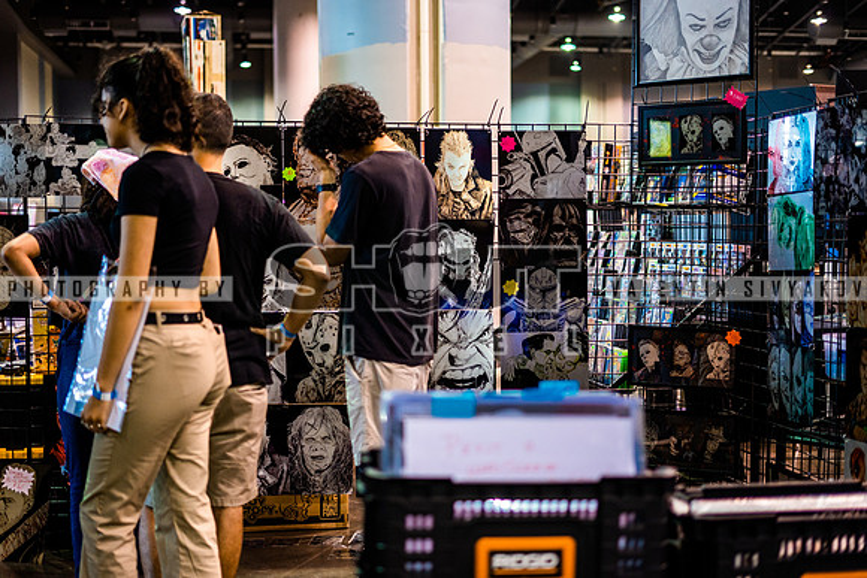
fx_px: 1246
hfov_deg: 38.4
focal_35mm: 52
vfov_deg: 26.1
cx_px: 434
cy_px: 289
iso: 1000
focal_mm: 50
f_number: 1.8
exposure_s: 1/250
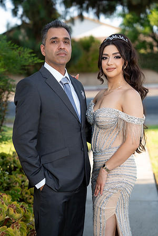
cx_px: 79
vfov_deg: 29.2
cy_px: 118
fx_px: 454
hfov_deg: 19.7
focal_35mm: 69
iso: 125
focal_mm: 69
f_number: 2.8
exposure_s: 1/200
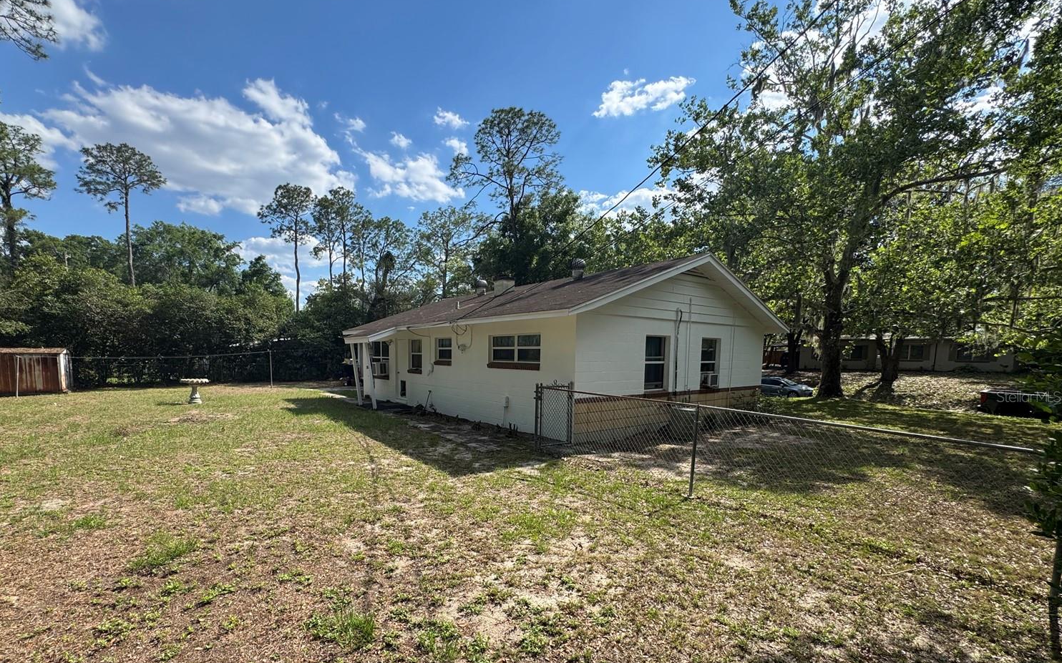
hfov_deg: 97.6
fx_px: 463
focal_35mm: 16
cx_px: 492
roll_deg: +0.5
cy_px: 396
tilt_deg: -5.8
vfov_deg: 70.5
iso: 40
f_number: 2.2
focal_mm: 2.22
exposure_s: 1/1063
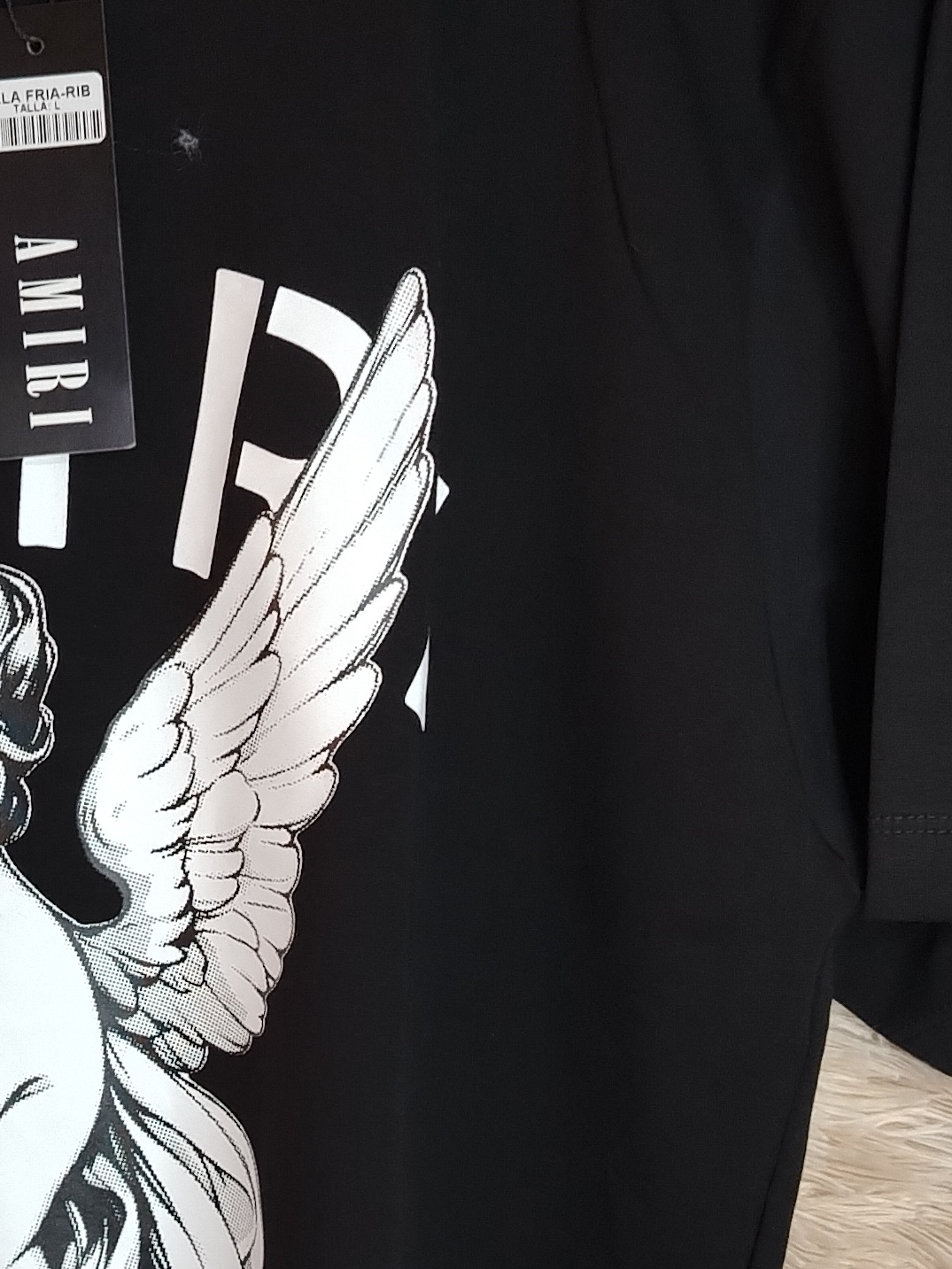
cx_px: 35
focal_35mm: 67
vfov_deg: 28.7
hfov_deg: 21.3
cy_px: 884
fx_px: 2456
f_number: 1.75
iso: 1066
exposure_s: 1/33.3
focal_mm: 5.25
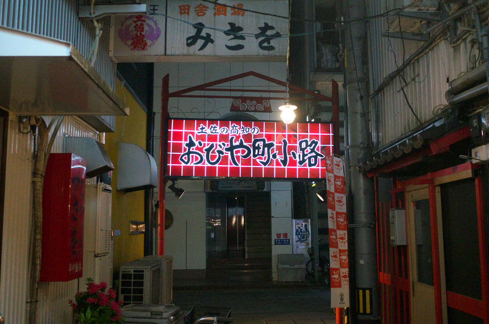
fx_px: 556
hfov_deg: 47.5
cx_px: 262
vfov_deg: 32.5
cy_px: 149
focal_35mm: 41
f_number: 2.8
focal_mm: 18.3
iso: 3200
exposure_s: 1/30
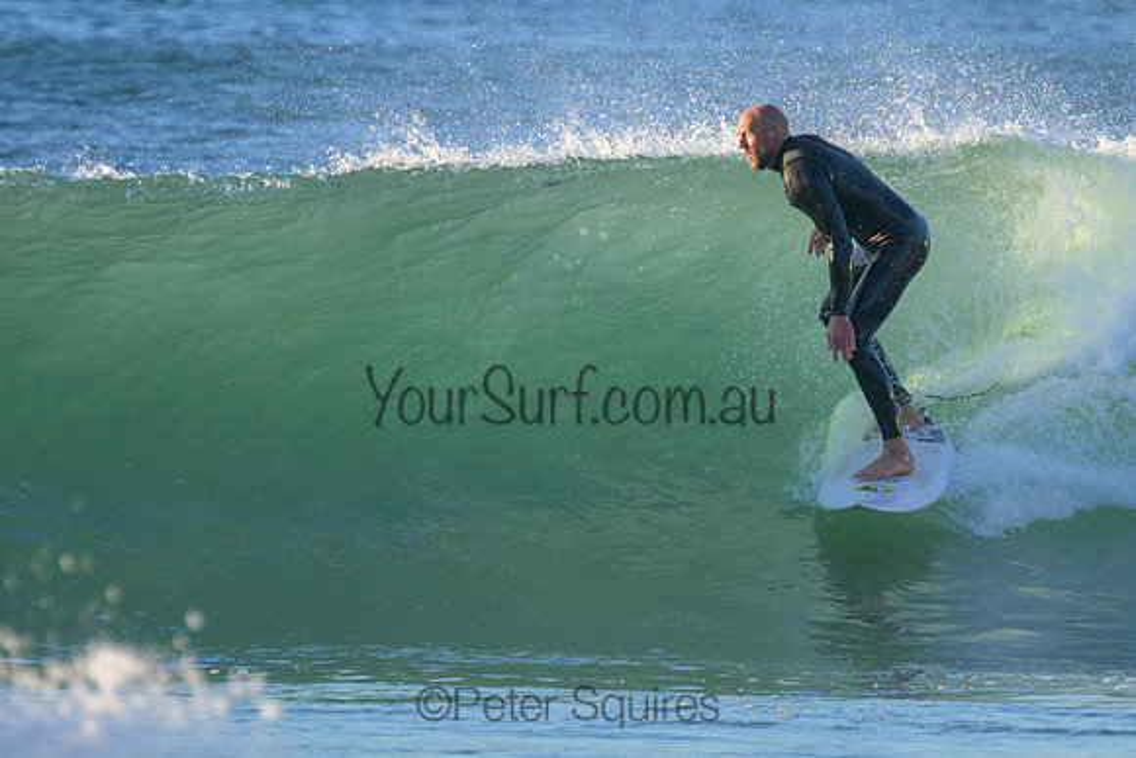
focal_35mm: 1094
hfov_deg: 1.9
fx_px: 34516
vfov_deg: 1.3
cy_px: 296
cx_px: 738
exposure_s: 1/1000
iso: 3200
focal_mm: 800
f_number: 11
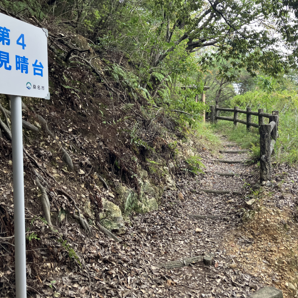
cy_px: 146
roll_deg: -0.5
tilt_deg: -3.0
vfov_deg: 48.4
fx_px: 331
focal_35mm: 34
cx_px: 165
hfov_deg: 48.4
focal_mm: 3.99
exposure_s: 1/106
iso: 80
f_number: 1.8
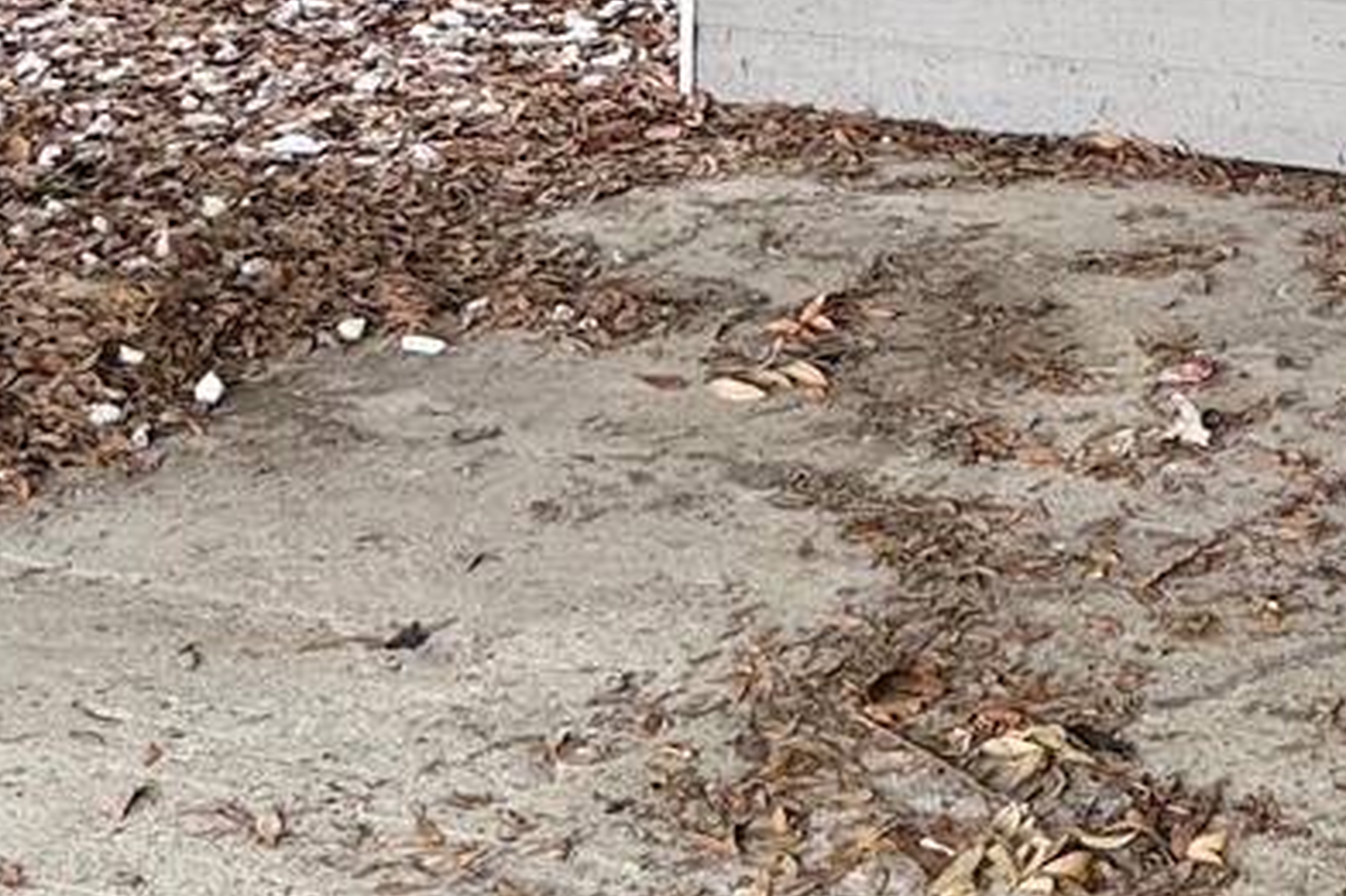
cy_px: -604
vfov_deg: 12.5
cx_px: 1281
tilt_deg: -3.8
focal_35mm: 102
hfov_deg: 19.6
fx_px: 3812
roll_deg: -0.4
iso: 100
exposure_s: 1/184
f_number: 1.78
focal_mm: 6.76
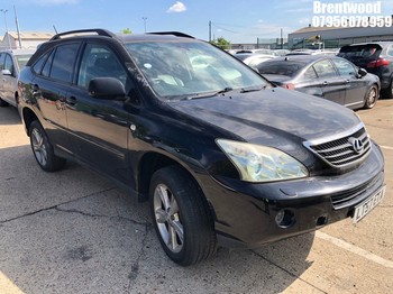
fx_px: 318
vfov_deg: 49.7
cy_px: 147
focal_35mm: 28
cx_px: 196
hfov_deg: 63.5
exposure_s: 1/1021
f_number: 1.8
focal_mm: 4
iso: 20
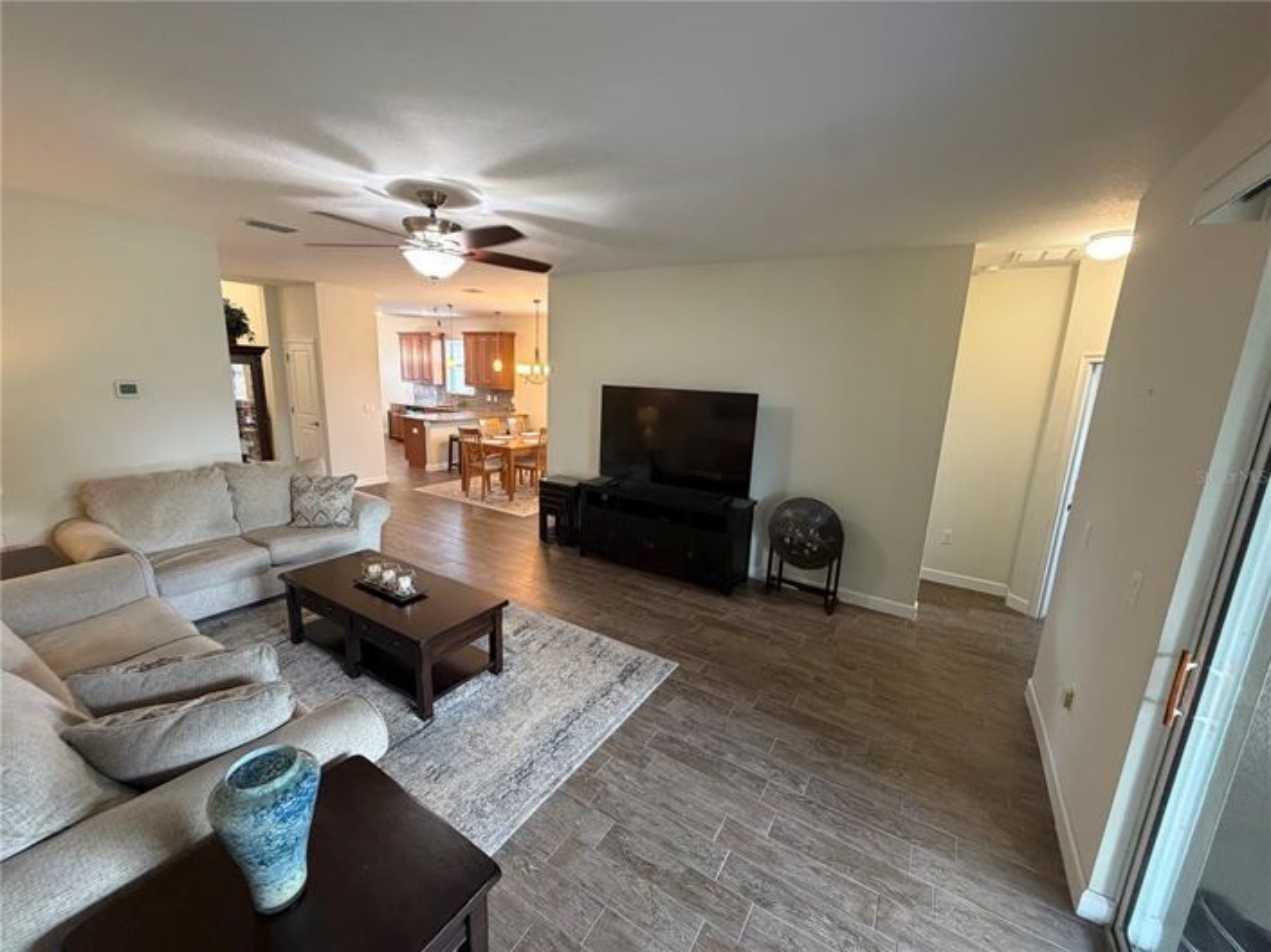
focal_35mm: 14
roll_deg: -2.1
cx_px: 636
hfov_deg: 102.1
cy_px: 476
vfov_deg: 85.6
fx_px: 514
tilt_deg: -12.8
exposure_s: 1/60
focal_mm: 2.22
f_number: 2.2
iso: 400
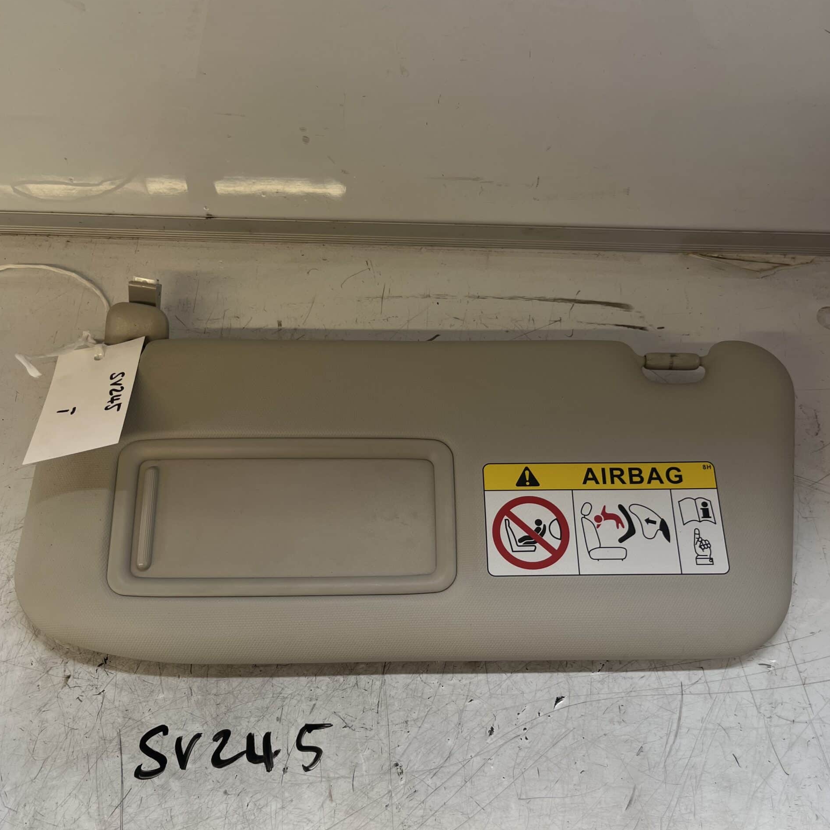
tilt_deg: -63.4
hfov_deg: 52.5
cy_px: 523
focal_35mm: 31
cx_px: 417
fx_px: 841
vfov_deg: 51.9
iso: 40
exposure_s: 1/122
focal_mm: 5.1
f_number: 1.6
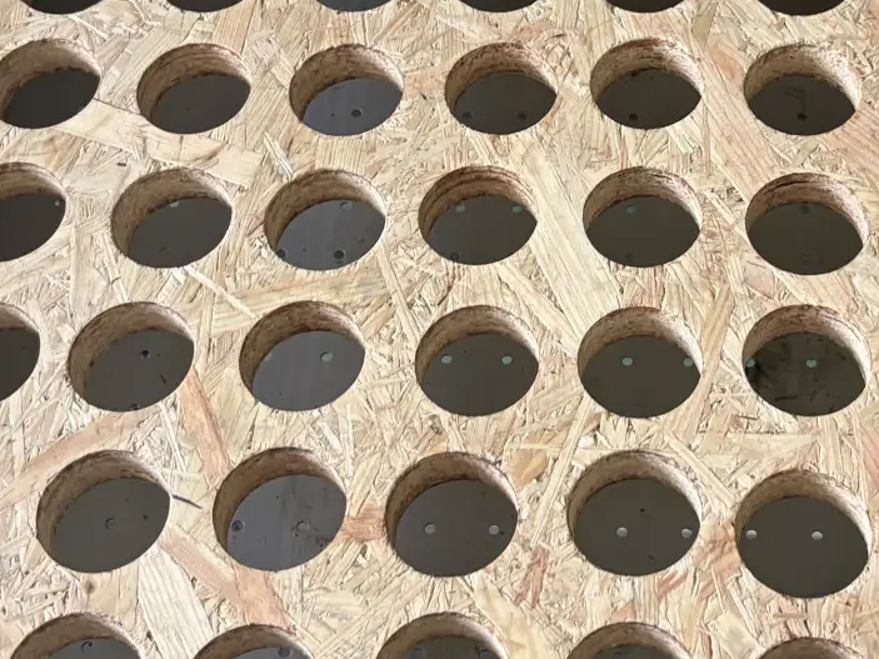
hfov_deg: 27.3
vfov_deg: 20.7
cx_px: 575
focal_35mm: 71
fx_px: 1803
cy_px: 228
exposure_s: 1/60
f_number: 1.6
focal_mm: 5.96
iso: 160
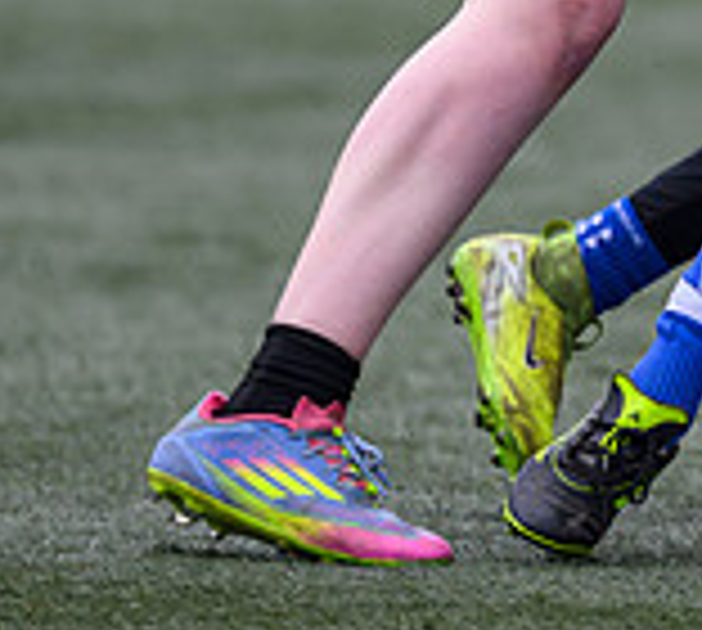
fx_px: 38323
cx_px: 1429
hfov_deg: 1.0
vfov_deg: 0.9
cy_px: -387
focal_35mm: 1758
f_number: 3.5
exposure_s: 1/1250
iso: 500
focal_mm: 400
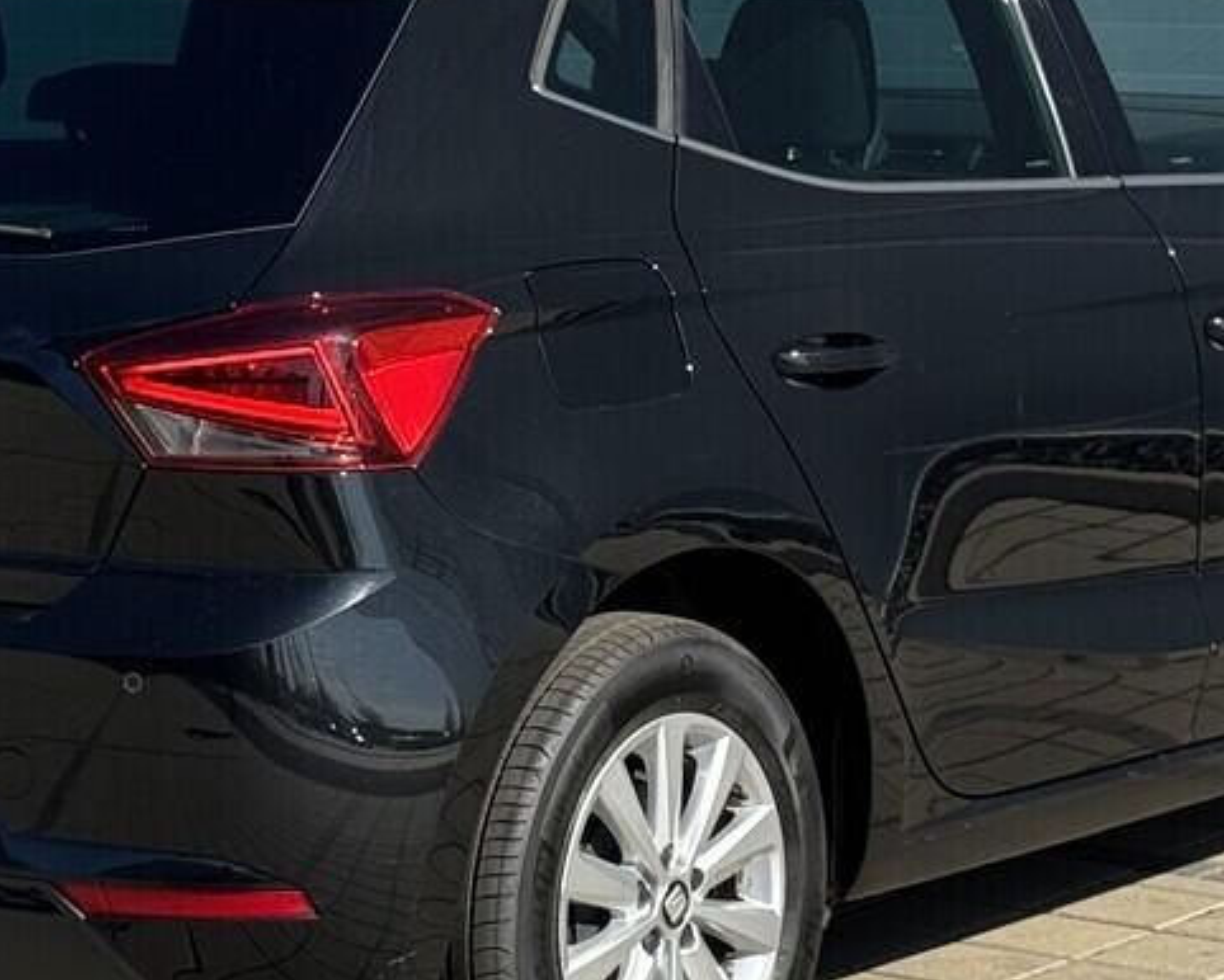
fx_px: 5074
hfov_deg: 13.8
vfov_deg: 11.0
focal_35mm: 140
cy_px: 444
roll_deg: +0.4
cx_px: 579
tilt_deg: -6.4
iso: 64
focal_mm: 6.76
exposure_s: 1/2833
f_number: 1.78
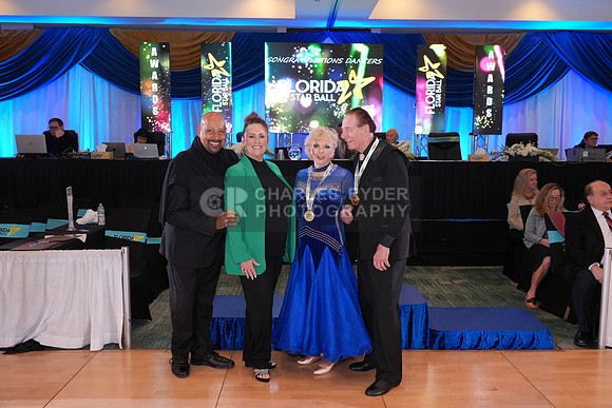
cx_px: 306
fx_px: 510
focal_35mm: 30
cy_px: 204
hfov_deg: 61.9
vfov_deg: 43.6
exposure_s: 1/200
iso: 2000
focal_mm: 30
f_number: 4.5
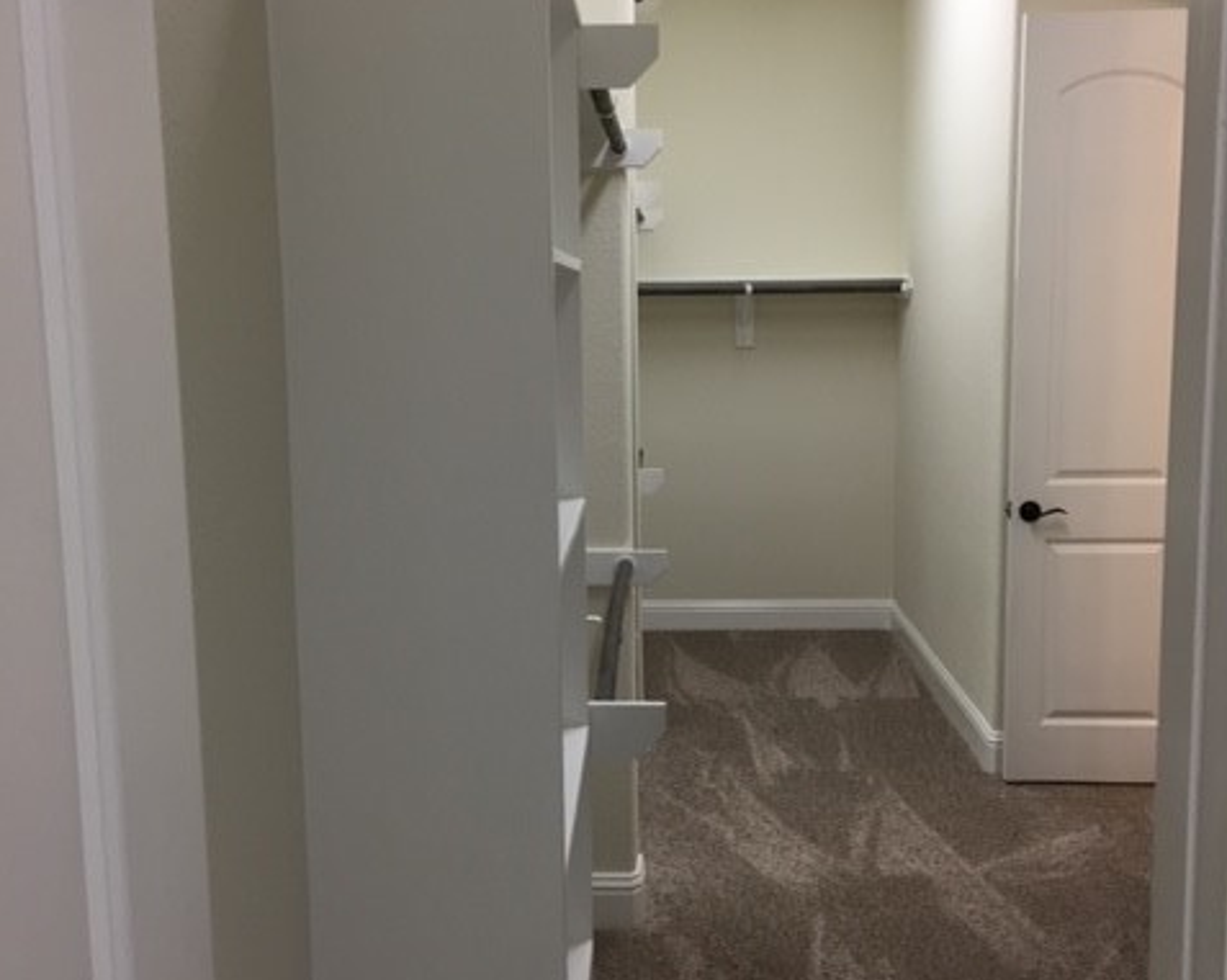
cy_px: 504
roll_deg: +0.6
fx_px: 1379
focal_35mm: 38
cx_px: 612
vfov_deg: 39.1
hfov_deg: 48.0
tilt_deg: -6.4
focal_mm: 4.15
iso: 40
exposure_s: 1/30
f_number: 2.2
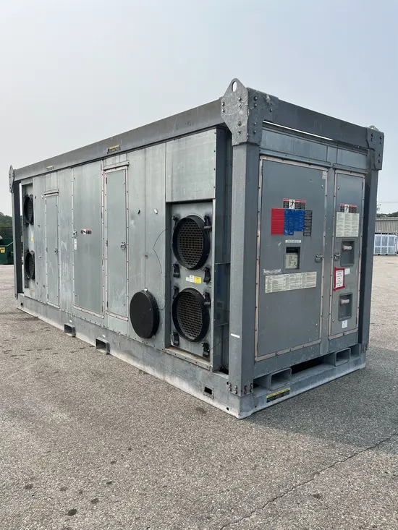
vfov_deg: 67.3
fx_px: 398
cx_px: 199
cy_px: 265
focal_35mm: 26
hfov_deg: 53.1
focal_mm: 5.1
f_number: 1.6
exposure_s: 1/4310
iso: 50
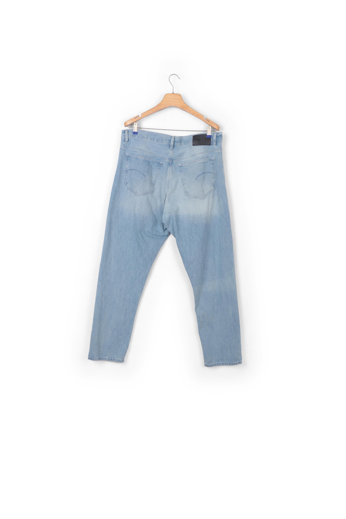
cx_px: 173
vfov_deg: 51.9
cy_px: 260
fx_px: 533
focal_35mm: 37
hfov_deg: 35.9
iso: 100
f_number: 13
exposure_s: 1/200
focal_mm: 37
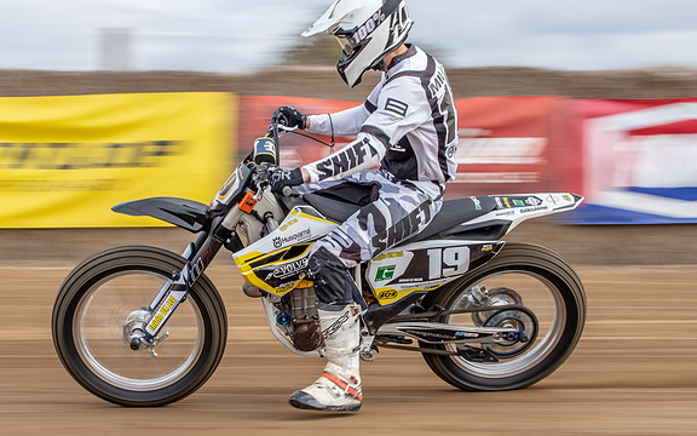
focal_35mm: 102
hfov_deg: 20.4
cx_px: 317
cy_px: 211
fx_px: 1938
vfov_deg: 12.8
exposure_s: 1/100
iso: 125
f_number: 9
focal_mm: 56
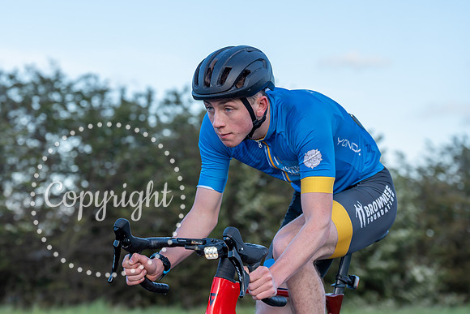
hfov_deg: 17.7
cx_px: 163
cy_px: 109
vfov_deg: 11.9
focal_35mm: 115
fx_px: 1503
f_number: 4
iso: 200
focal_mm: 88
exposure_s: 1/1000
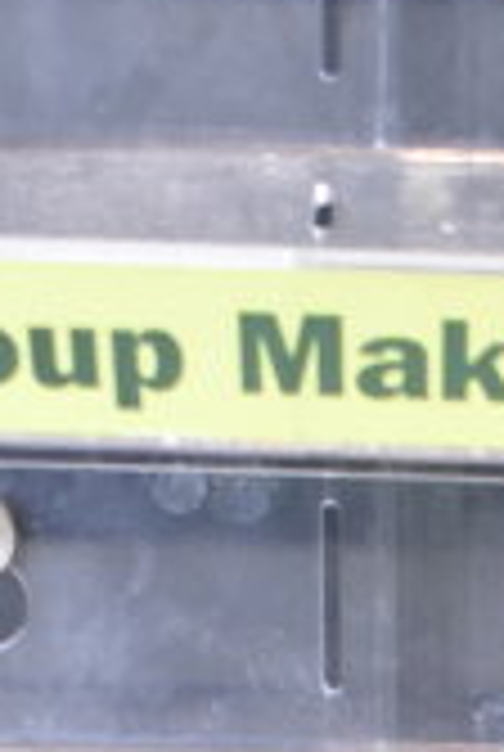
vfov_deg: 11.2
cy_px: 1560
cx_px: 720
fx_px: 3430
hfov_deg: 8.3
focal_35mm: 164
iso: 500
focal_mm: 20
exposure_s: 1/30
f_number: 3.5
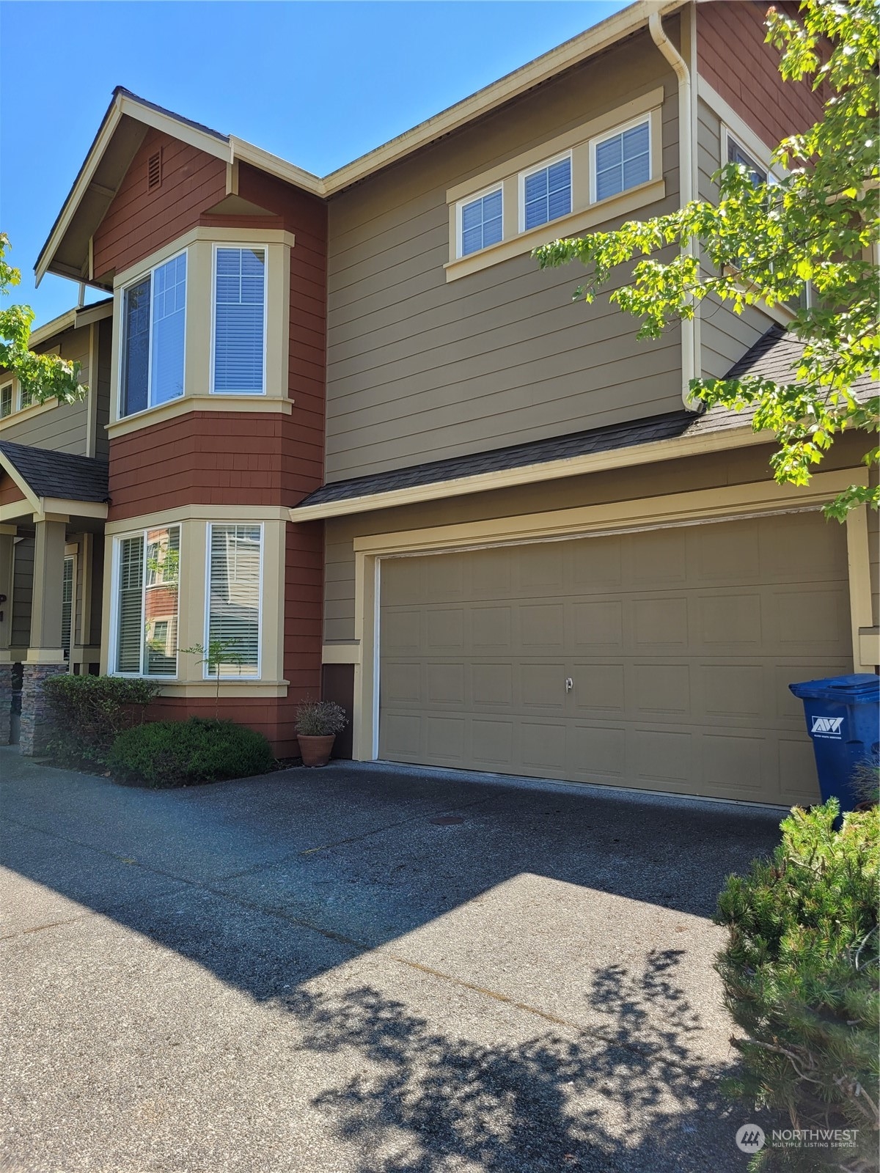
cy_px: 586
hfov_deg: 53.1
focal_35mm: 26
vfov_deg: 67.3
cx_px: 440
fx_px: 881
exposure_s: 1/904
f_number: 1.8
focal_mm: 5.4
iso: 40
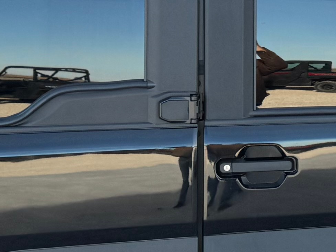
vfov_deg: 10.5
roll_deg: -1.5
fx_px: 1359
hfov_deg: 14.0
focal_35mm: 140
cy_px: 24
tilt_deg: -4.4
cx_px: 294
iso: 80
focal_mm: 6.76
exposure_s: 1/582
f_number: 1.78
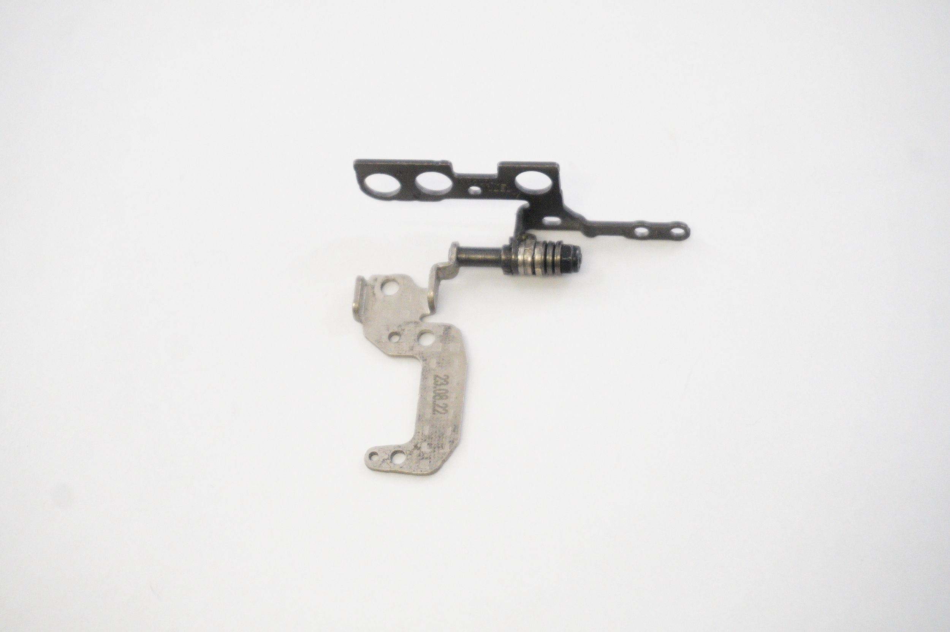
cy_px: 316
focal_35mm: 75
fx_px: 1977
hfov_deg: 27.0
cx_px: 475
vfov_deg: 18.1
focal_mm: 50
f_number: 5.6
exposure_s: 1/320
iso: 6400
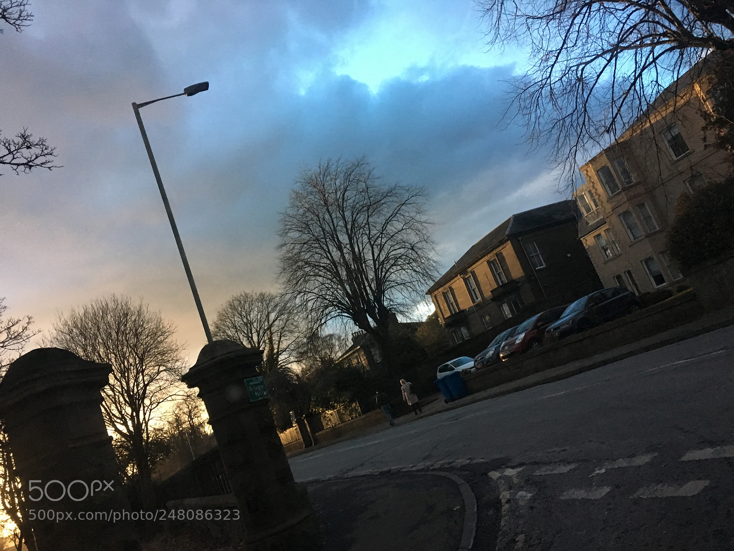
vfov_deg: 48.2
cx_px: 367
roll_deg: +21.7
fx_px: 615
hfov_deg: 61.7
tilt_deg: +14.9
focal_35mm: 29
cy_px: 276
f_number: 2.2
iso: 200
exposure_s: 1/25
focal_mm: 4.15
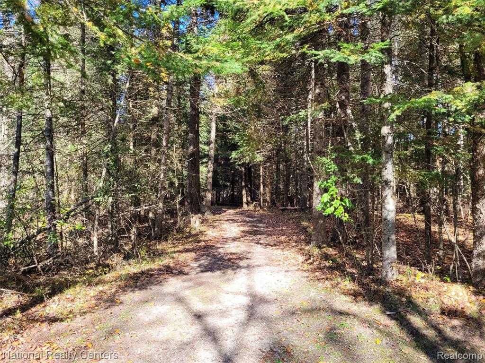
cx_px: 242
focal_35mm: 26
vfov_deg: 53.1
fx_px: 364
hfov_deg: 67.3
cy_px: 182
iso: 40
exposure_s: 1/313
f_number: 1.8
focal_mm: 5.4
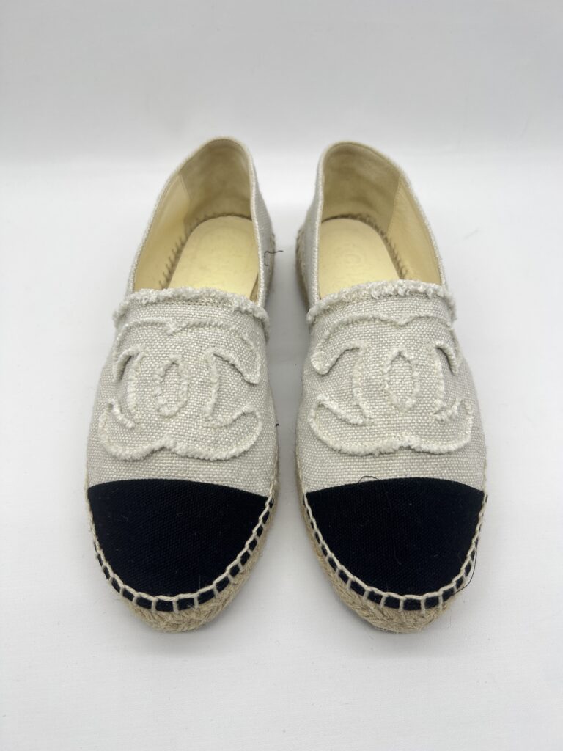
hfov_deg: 53.1
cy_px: 376
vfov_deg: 67.3
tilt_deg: -48.8
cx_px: 282
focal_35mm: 26
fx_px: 564
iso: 32
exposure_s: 1/131
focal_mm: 5.7
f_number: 1.5
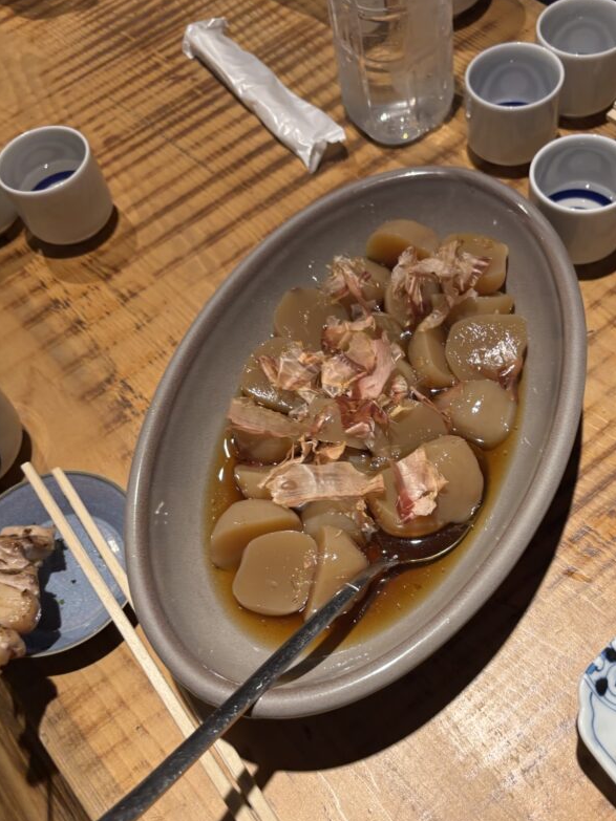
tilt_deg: -59.5
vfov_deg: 53.7
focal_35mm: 34
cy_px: 474
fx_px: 807
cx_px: 383
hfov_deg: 41.5
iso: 50
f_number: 1.6
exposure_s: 1/100
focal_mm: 5.96
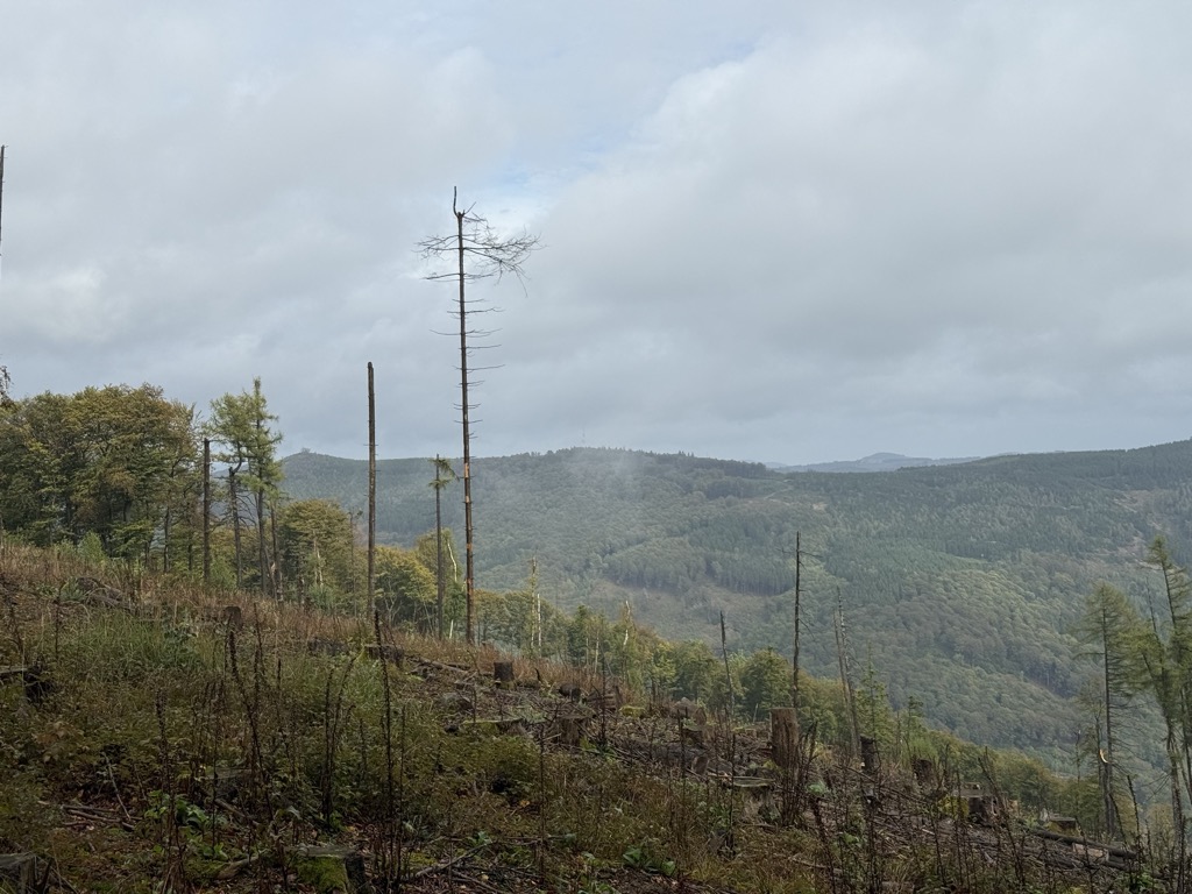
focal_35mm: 48
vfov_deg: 30.3
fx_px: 1653
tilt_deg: -1.0
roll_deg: -0.1
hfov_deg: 39.7
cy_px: 447
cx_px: 596
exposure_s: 1/3891
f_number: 1.78
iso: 64
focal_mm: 6.76
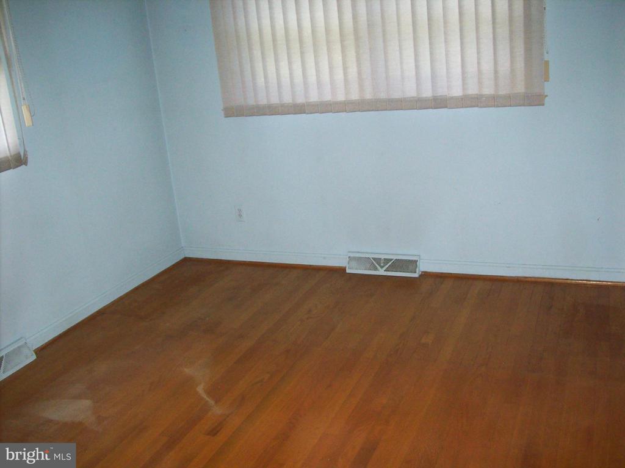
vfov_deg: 39.6
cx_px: 312
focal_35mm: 36
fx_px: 650
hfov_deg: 51.4
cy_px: 234
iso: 200
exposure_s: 1/64
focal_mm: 6
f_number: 2.7
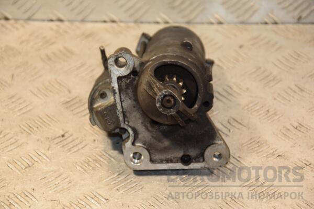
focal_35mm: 128
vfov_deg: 10.8
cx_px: 157
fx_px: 1112
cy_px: 104
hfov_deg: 16.1
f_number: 5.6
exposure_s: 1/125
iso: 800
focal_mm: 85
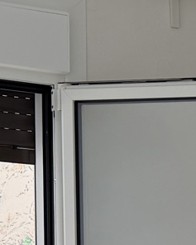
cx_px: 414
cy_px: 365
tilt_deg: -2.1
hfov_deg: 9.4
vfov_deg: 12.1
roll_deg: -0.6
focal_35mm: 152
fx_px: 1102
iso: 80
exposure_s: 1/312
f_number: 1.78
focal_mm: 6.76
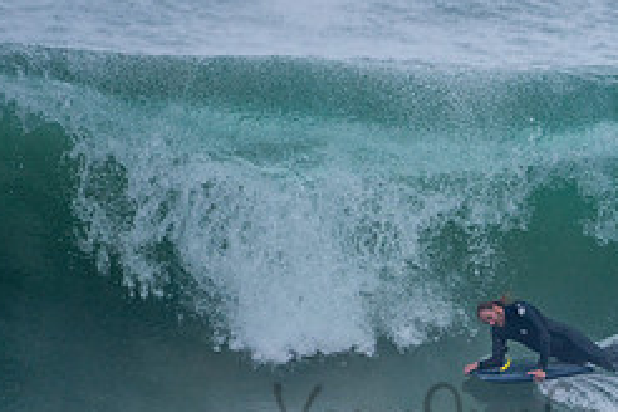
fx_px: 20204
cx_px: 533
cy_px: 401
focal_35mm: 1177
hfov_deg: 1.8
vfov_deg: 1.2
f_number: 5.6
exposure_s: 1/1000
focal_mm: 500
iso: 280
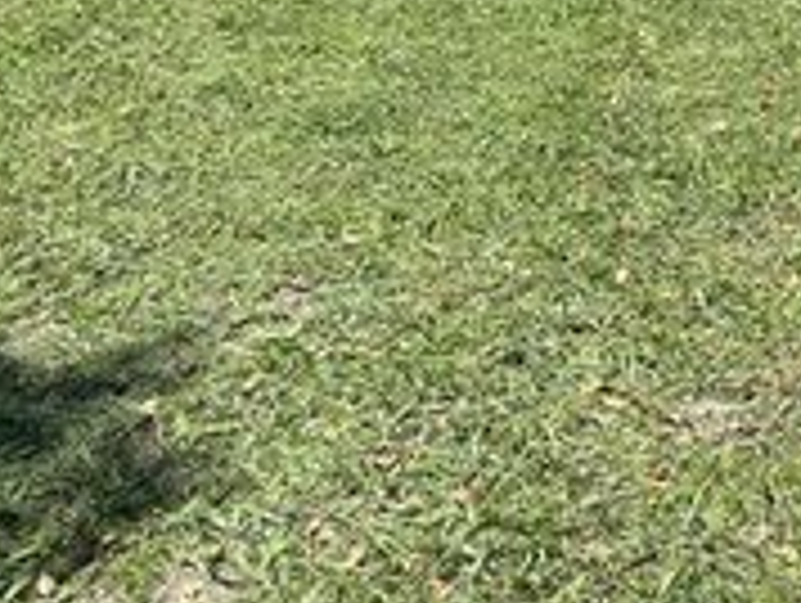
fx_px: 1691
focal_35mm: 73
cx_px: 981
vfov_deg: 19.2
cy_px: -92
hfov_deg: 24.0
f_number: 1.5
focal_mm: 5.7
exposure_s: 1/2571
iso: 50
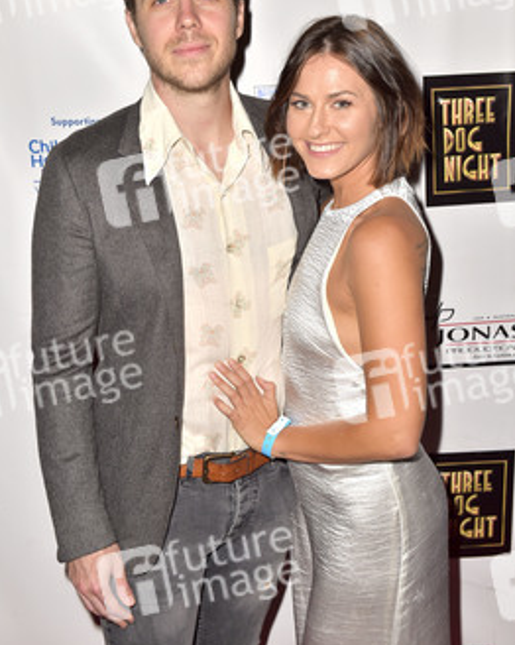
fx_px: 1049
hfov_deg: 27.6
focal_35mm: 55
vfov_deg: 34.1
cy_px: 279
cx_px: 257
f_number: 6.3
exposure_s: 1/320
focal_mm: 48
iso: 500
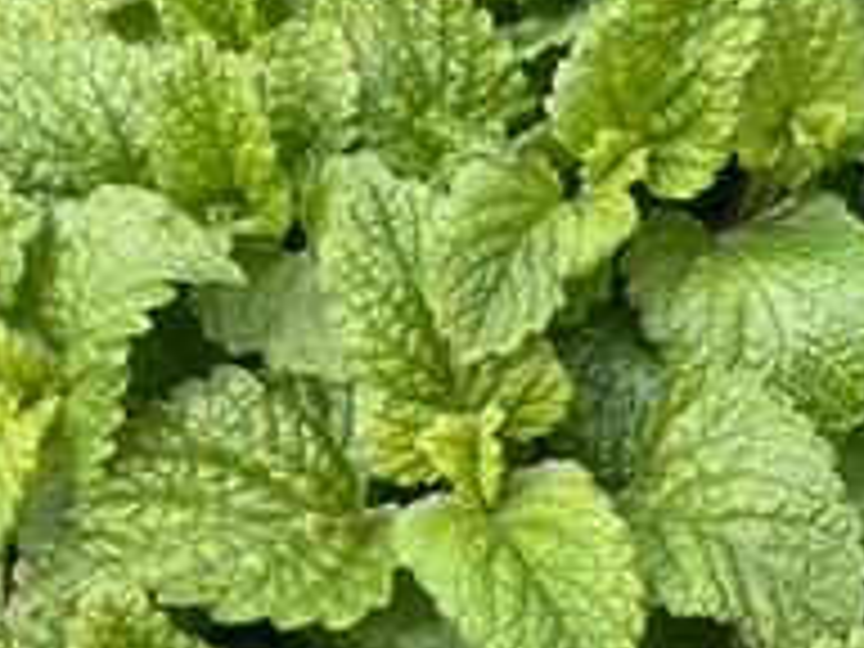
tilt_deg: -57.0
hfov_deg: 28.7
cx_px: 774
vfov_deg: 22.4
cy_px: 490
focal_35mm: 65
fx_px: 1622
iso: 32
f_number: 1.8
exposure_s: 1/702
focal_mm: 4.25
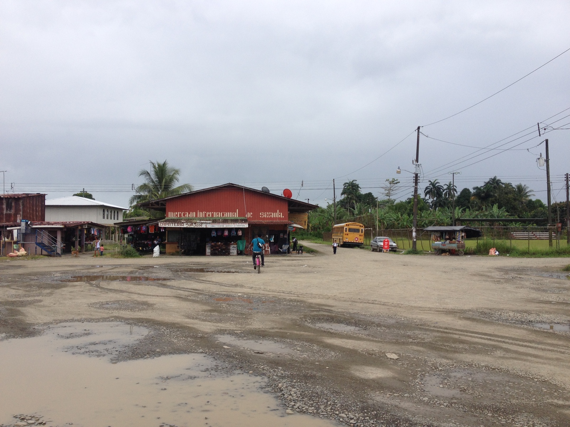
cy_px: 214
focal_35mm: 35
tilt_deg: +0.1
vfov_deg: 40.7
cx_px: 285
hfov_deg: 52.6
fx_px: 576
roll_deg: +0.1
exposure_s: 1/1255
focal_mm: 4.28
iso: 50
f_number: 2.4
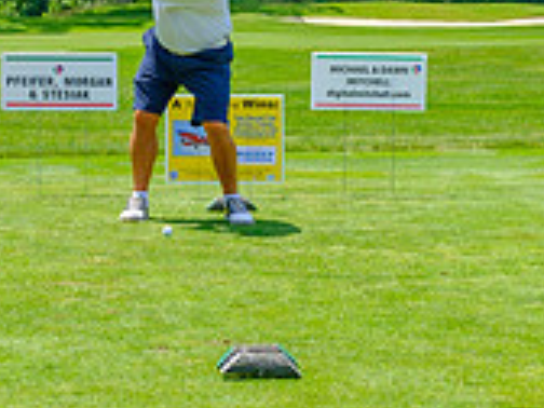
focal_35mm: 139
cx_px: 204
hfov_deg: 14.2
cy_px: 45
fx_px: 2184
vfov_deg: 10.6
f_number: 5
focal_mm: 35.8
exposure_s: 1/500
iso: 200
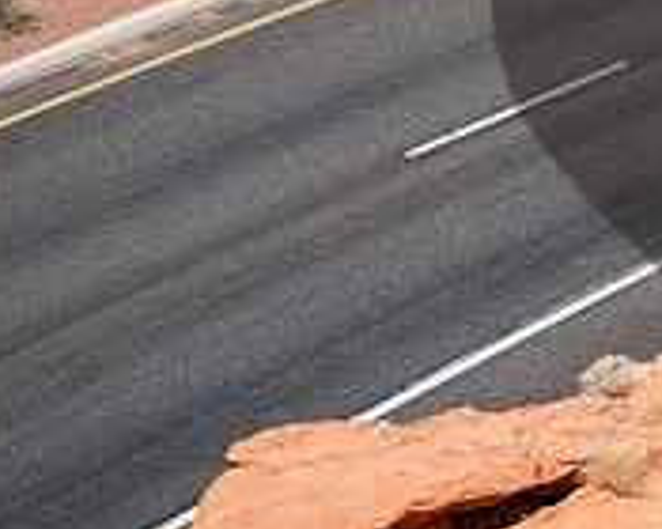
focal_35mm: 287
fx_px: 5623
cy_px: -21
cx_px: 987
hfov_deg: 6.6
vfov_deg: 5.4
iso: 100
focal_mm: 92
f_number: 8
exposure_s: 1/320
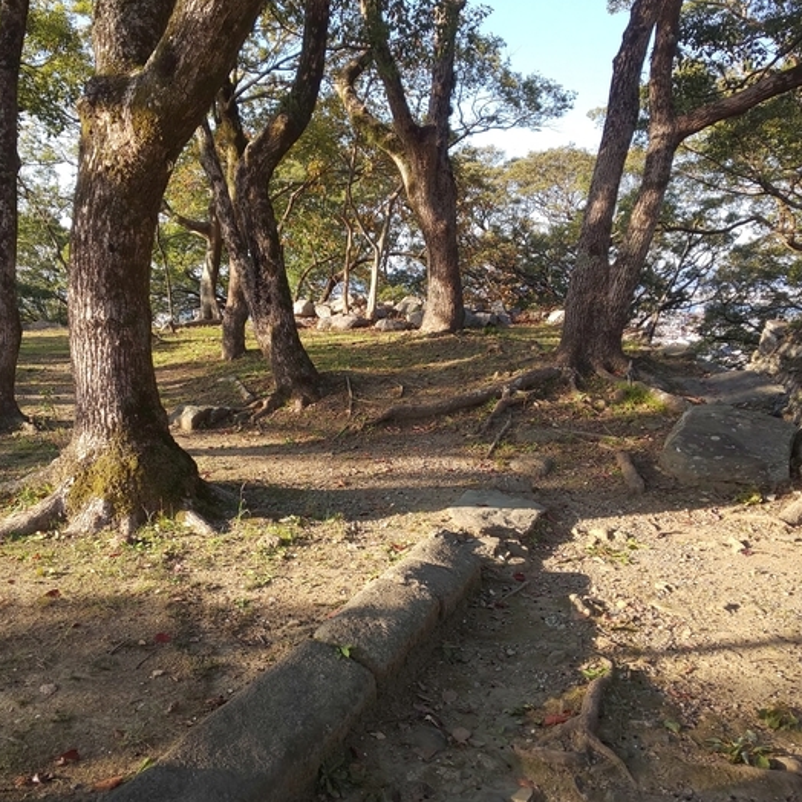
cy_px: 438
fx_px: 708
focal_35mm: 27
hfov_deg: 58.6
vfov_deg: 59.0
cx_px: 324
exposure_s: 1/227
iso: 28
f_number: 1.94
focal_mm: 3.45
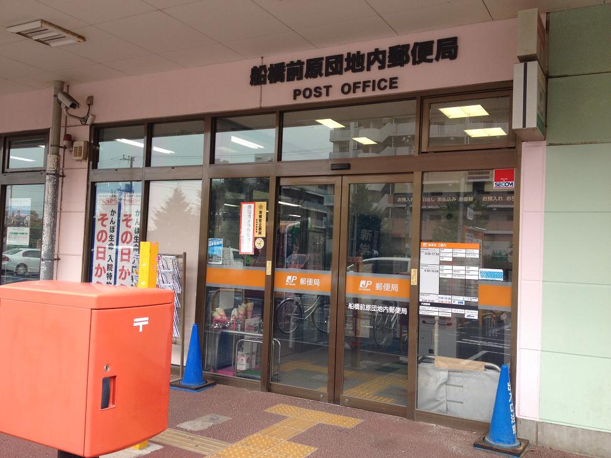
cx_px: 306
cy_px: 229
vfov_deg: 40.7
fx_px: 618
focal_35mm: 35
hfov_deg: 52.6
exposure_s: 1/235
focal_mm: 4.28
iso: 64
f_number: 2.4
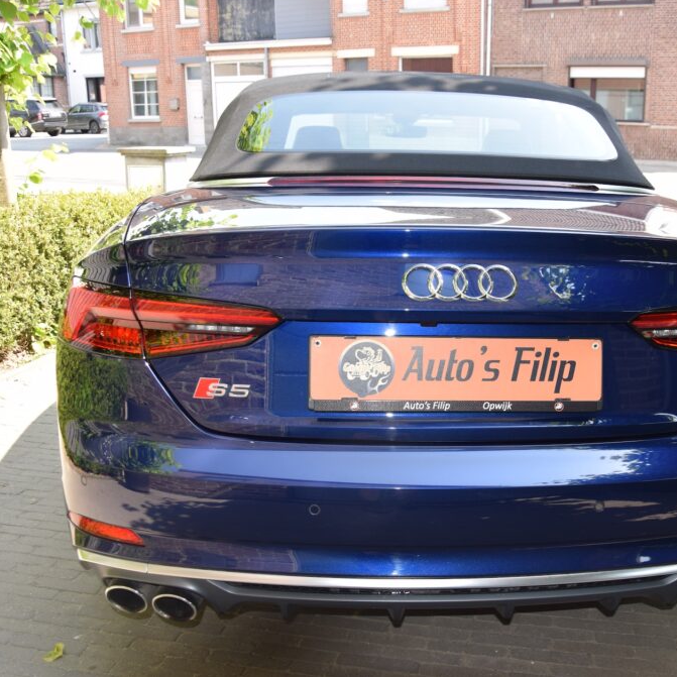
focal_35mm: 35
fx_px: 774
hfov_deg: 46.7
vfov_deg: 47.2
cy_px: 333
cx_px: 434
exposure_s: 1/125
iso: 180
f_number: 5.6
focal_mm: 18
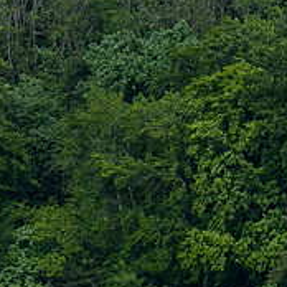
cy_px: 345
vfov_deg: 0.9
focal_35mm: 2018
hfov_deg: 0.9
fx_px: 18929
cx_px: 56
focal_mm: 280
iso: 200
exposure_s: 1/800
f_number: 8
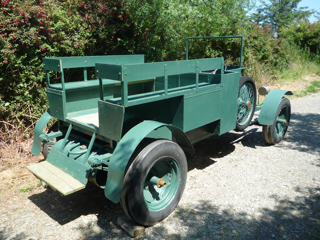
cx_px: 160
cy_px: 120
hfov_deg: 60.0
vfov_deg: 46.8
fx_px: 277
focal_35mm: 30
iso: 100
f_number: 3.2
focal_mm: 4.4
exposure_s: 1/500
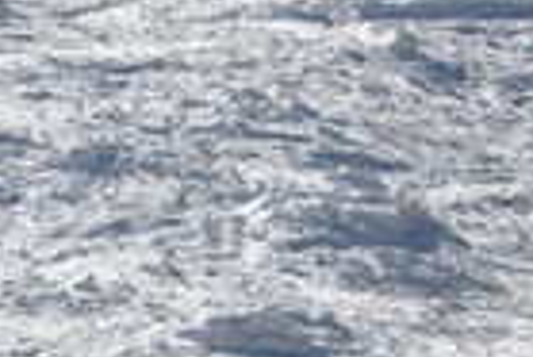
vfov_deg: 2.5
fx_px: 8044
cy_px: 182
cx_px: -157
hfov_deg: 3.8
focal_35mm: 543
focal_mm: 105
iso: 200
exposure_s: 1/1000
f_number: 8
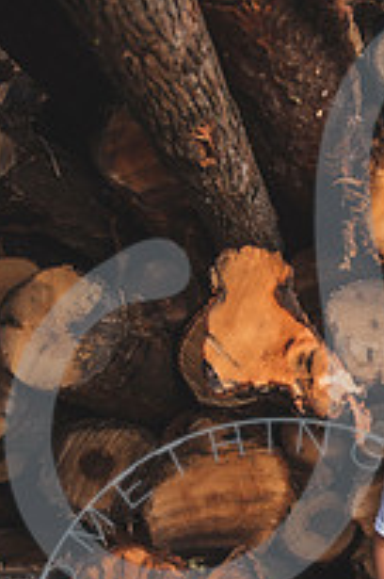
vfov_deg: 42.5
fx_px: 706
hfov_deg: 28.0
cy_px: 466
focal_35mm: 44
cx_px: 409
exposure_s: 1/250
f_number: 2.8
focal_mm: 20
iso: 100
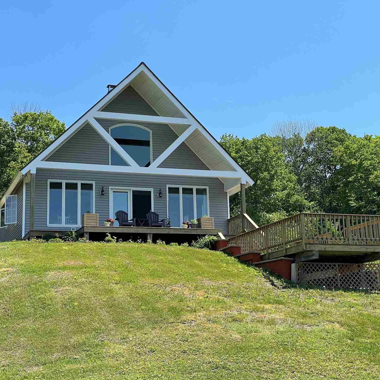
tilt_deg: +12.4
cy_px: 188
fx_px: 770
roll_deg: +1.7
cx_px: 186
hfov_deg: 27.7
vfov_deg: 27.7
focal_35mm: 62
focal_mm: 6
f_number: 2
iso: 25
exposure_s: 1/1453
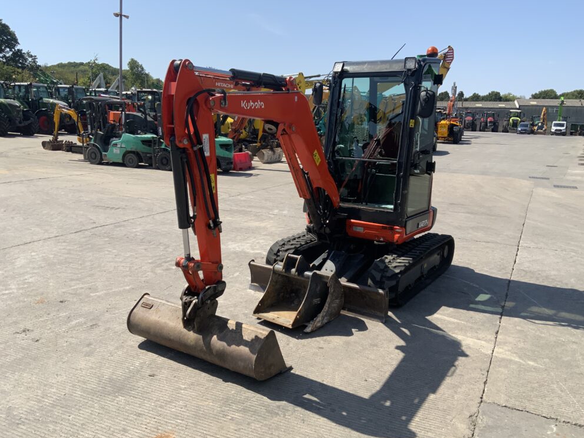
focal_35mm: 30
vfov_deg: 46.8
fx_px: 506
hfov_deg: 60.0
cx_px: 301
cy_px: 216
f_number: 1.8
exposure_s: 1/1786
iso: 16
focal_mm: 3
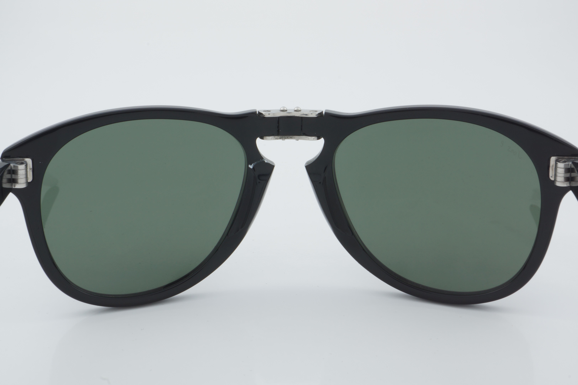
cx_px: 289
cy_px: 192
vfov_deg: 25.8
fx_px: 843
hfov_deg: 37.9
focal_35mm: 52
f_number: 32
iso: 100
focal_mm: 35
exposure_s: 1/4
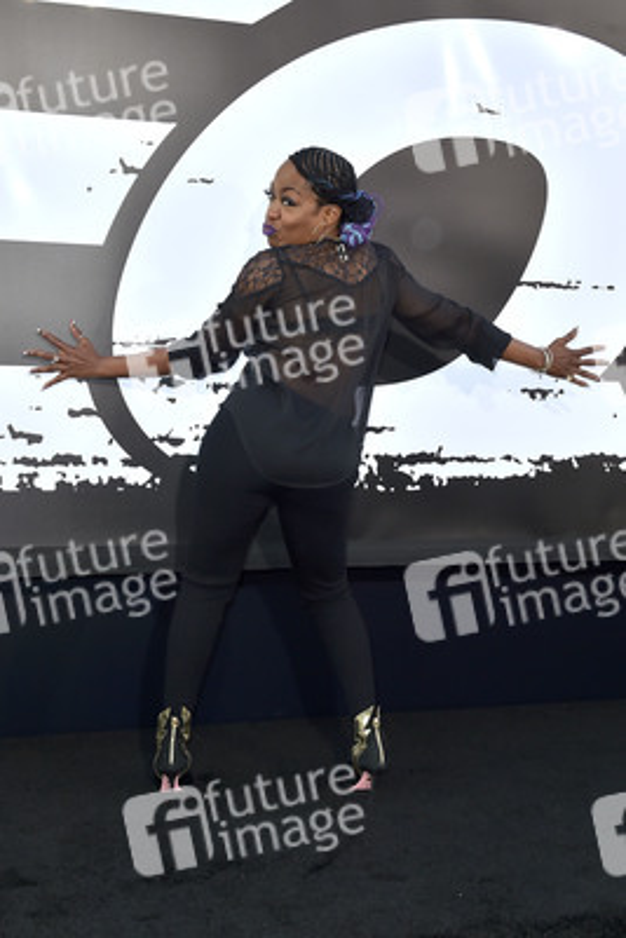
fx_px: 938
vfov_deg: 53.1
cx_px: 313
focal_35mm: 36
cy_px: 469
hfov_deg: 36.9
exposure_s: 1/250
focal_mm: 36
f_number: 6.3
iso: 250
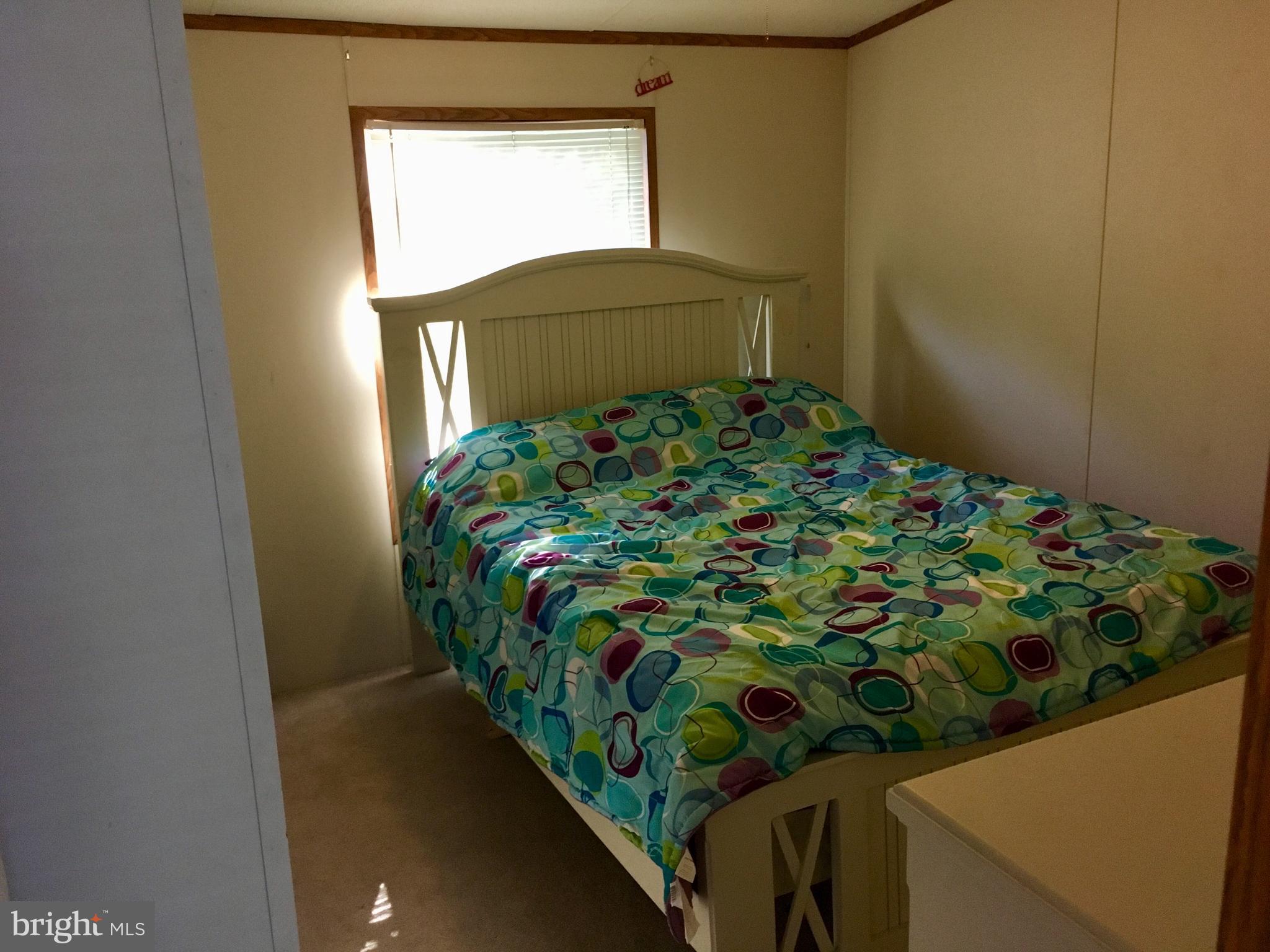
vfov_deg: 48.2
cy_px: 476
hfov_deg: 61.7
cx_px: 635
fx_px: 1064
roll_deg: +2.3
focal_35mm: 29
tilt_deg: -11.2
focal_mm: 4.15
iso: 160
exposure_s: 1/30
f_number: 2.2
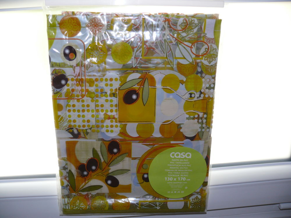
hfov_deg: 52.6
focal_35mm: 35
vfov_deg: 40.7
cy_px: 109
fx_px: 294
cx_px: 146
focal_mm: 7.4
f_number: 2.8
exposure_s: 1/100
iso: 100
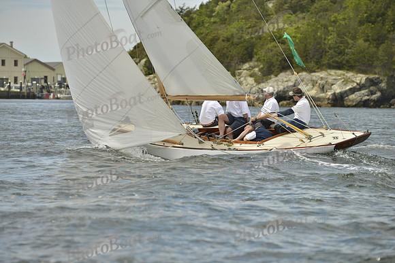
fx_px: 2195
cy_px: 132
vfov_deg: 6.9
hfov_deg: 10.3
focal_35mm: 200
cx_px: 198
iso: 280
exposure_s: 1/1600
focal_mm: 200
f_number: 7.1
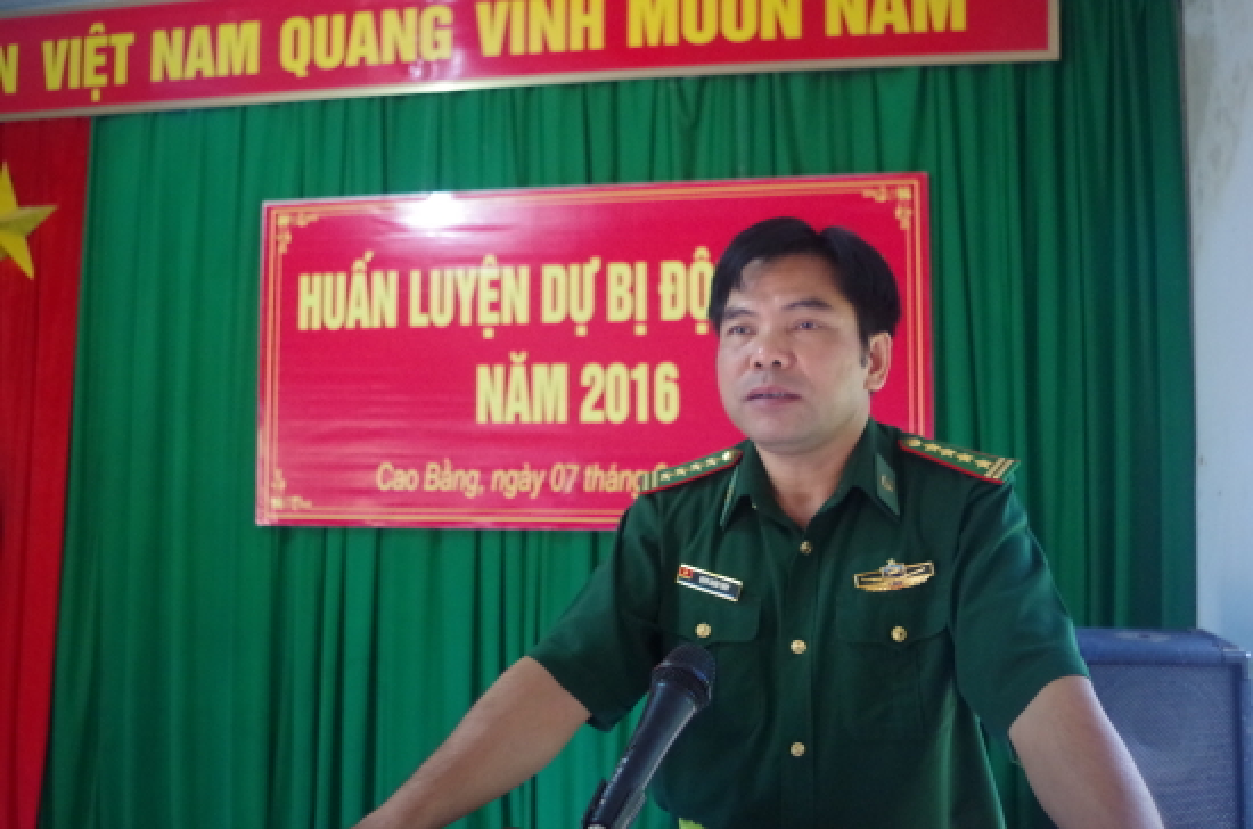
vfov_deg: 43.4
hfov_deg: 62.0
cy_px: 414
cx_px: 626
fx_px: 1042
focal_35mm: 30
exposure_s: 1/50
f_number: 4
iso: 3200
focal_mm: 20
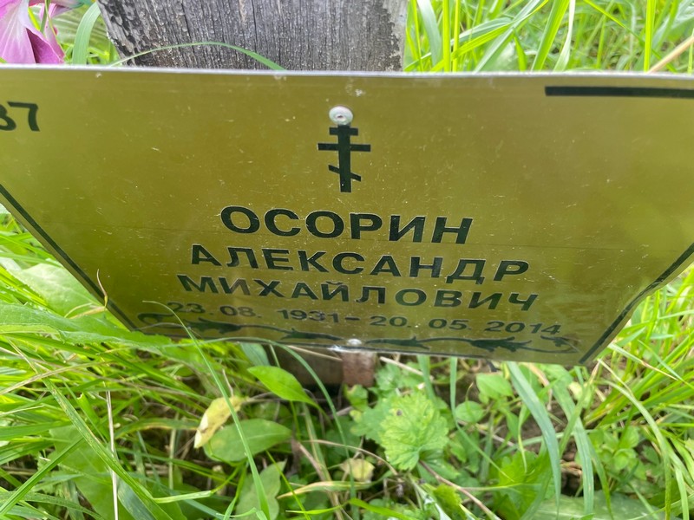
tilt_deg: -53.0
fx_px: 521
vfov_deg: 53.1
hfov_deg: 67.3
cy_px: 260
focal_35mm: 26
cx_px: 347
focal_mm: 4.2
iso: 50
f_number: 1.6
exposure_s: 1/121
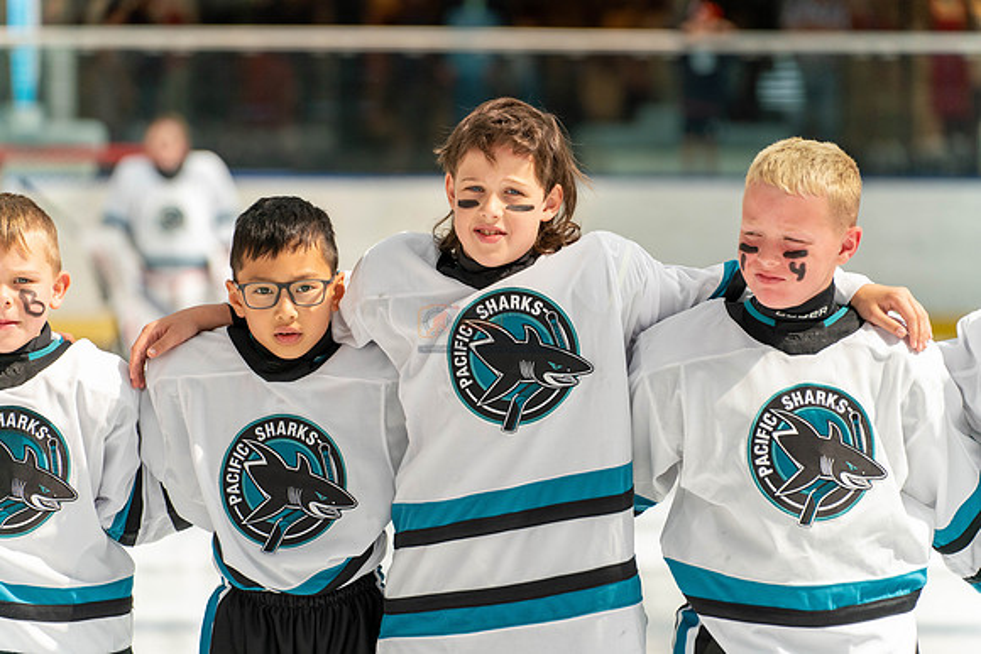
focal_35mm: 150
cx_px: 490
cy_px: 327
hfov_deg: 13.7
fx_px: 4088
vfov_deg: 9.2
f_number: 3.5
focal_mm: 150
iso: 1600
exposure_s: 1/2500
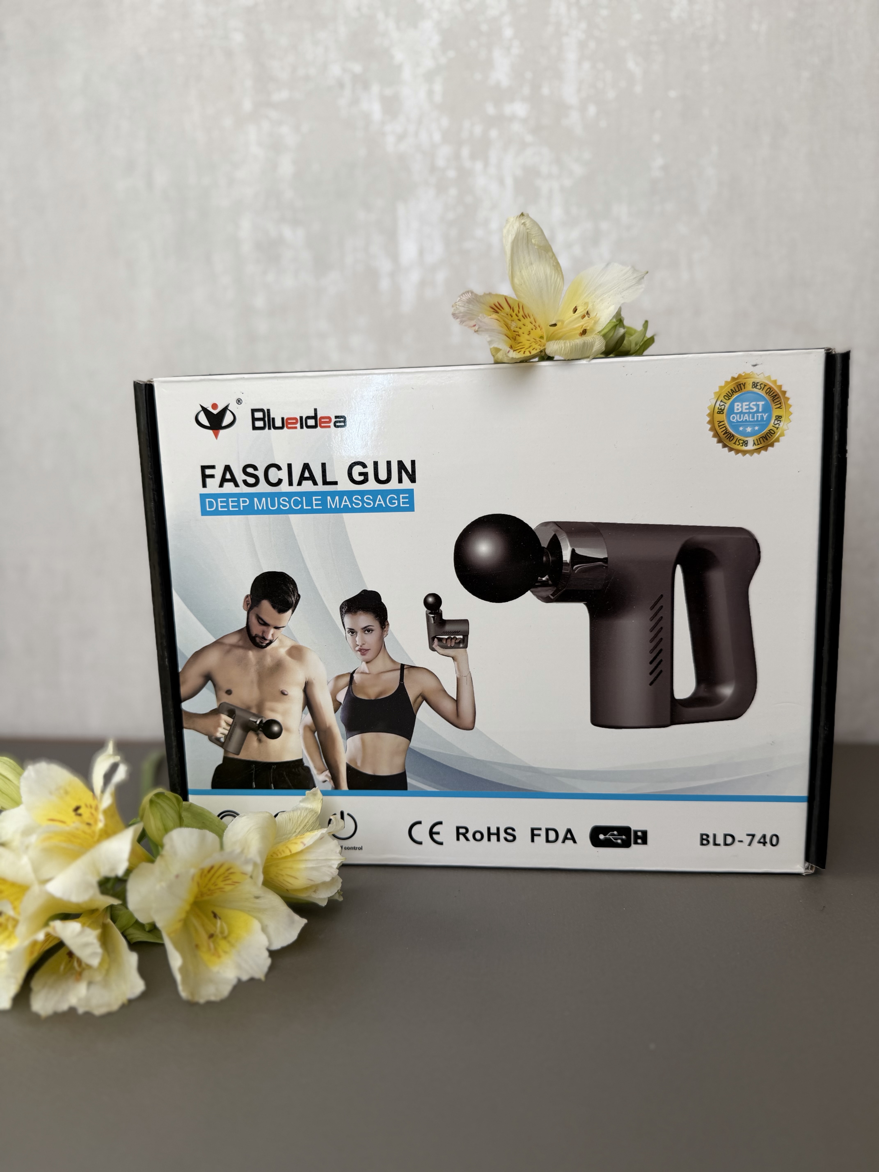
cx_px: 440
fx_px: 813
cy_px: 586
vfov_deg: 71.6
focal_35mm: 24
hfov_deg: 56.8
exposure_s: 1/445
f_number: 1.78
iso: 80
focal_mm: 6.76
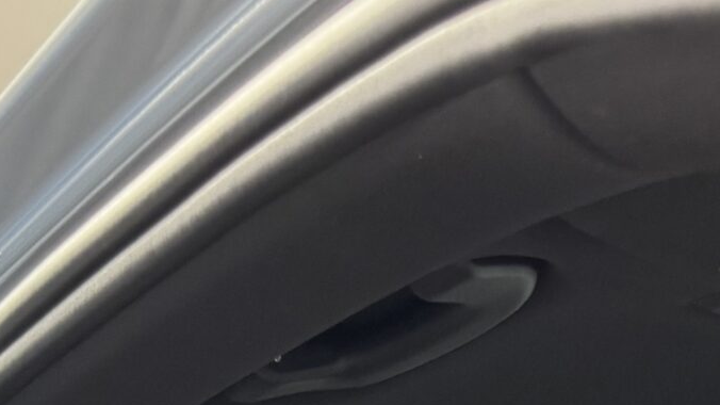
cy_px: 972
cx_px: 797
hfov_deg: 20.5
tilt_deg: +9.8
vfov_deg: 10.5
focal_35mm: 99
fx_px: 1890
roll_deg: -0.8
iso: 500
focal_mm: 6.76
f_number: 1.78
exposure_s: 1/50
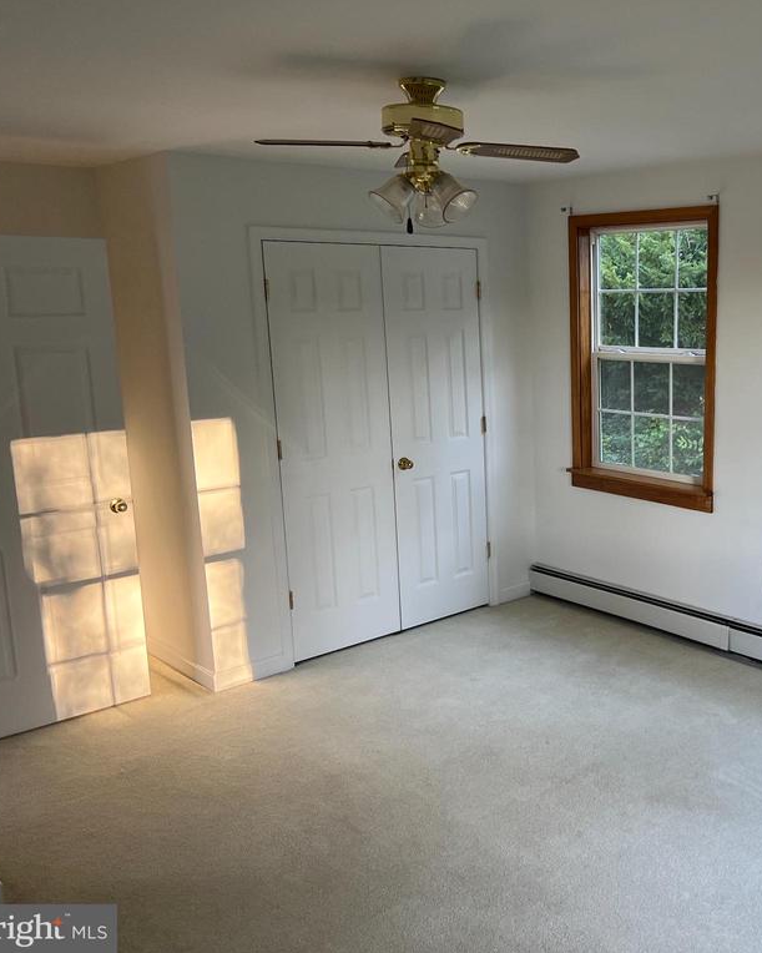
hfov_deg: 41.6
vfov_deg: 52.9
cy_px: 476
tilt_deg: -9.5
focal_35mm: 34
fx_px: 959
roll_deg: +1.0
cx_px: 600
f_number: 1.5
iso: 125
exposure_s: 1/121
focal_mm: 5.7
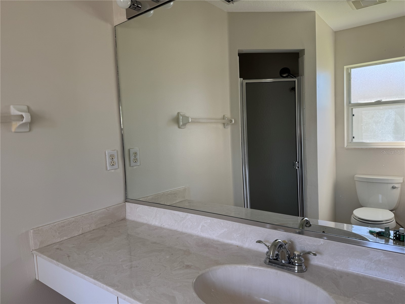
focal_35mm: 24
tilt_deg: -4.7
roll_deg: +3.1
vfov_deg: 56.8
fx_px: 281
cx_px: 202
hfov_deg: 71.6
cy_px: 152
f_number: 1.78
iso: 80
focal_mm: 6.76
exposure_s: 1/121
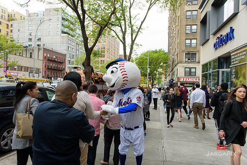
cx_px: 124
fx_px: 165
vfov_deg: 53.2
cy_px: 82
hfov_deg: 73.7
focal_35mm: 24
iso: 200
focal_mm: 24
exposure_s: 1/250
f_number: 4
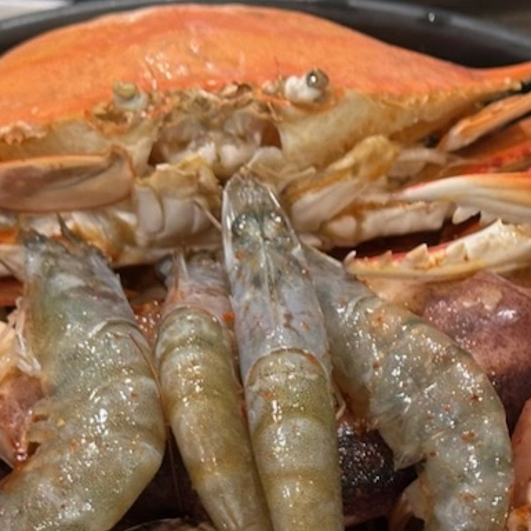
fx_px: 2447
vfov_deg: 12.2
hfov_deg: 12.4
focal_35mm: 141
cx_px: 317
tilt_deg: -53.7
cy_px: 588
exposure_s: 1/60
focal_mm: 6.9
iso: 200
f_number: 1.8
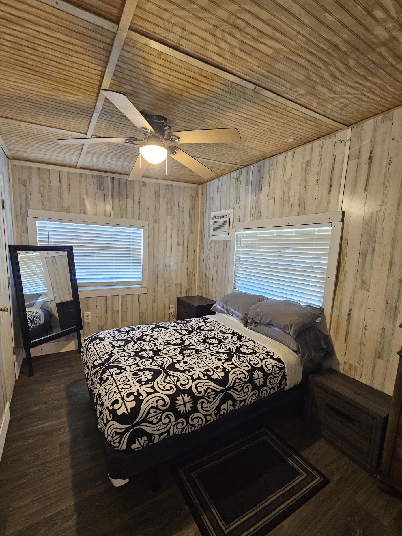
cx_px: 195
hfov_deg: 85.7
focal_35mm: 14
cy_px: 281
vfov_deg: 102.0
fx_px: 217
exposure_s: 1/30
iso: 400
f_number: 2.2
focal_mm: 2.2
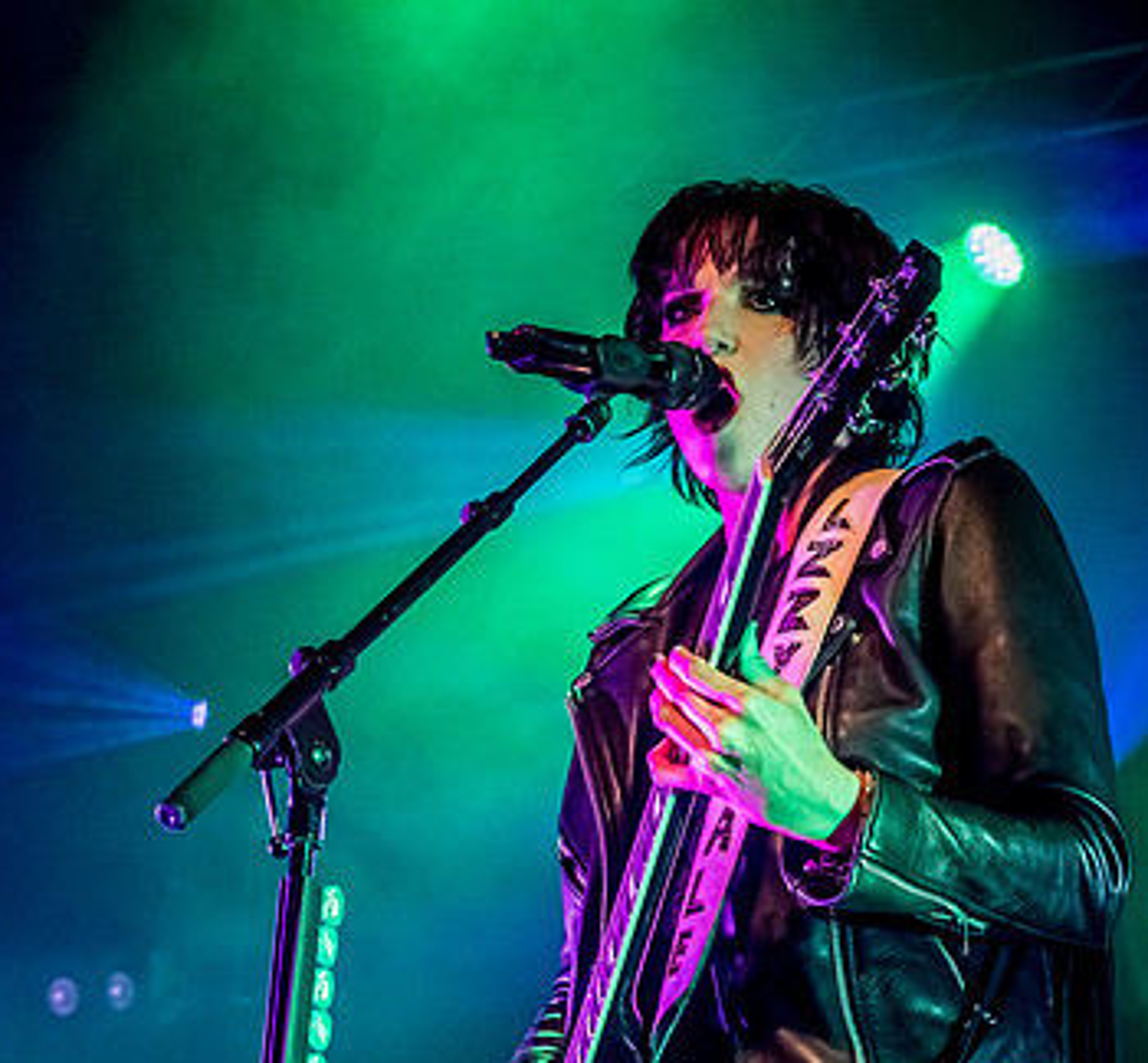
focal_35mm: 105
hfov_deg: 17.2
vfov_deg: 15.9
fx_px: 3796
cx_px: 576
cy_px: 570
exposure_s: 1/100
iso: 1250
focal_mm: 28
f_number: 4
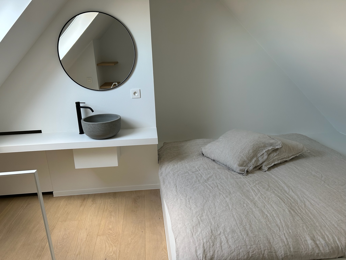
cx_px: 173
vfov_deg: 53.1
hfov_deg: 67.3
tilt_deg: -17.8
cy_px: 130
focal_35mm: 26
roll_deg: +2.1
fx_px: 260
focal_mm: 5.7
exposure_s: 1/100
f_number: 1.5
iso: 80
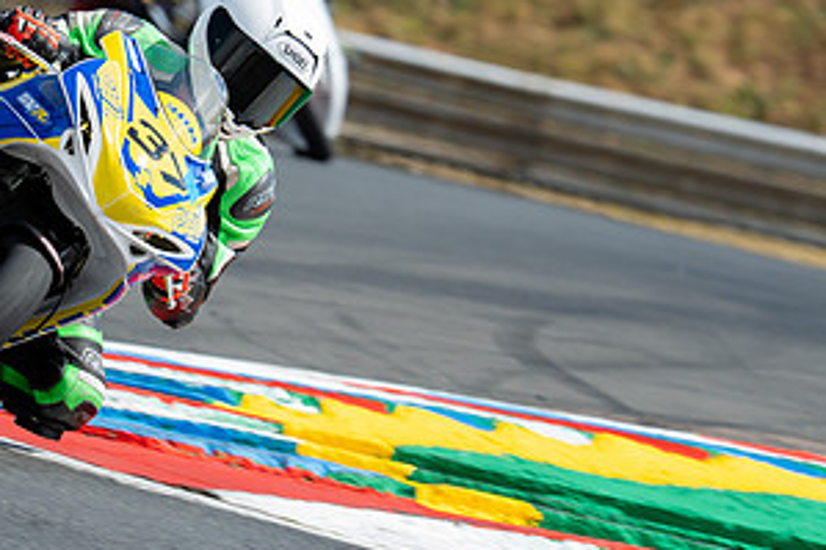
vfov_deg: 1.6
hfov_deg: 2.5
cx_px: 75
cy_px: 110
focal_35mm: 840
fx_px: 19262
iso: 125
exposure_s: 1/320
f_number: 8
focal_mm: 400
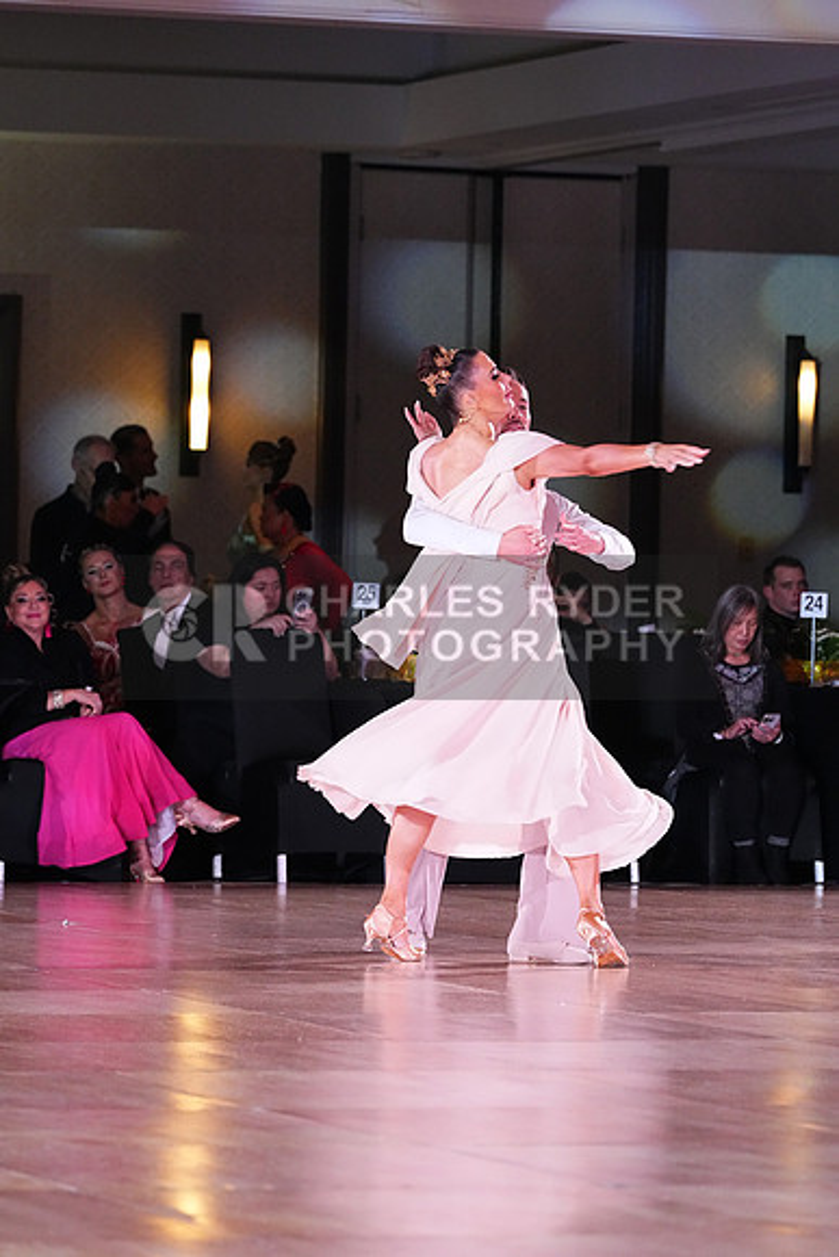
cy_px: 628
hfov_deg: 6.9
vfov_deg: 10.3
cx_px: 420
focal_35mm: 200
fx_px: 6987
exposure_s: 1/320
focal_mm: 200
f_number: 5.6
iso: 8000
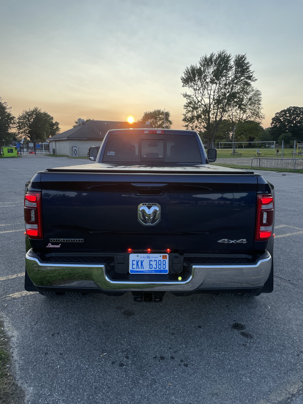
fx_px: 303
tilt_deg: -8.6
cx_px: 152
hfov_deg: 53.1
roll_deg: +1.7
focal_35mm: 26
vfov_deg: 67.3
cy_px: 202
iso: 32
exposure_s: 1/836
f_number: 1.6
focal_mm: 4.2
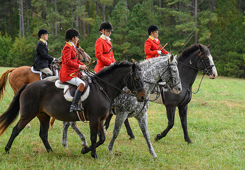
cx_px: 142
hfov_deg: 22.7
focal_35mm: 88
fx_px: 608
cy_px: 95
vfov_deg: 15.9
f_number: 3.5
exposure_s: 1/800
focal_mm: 77
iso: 800
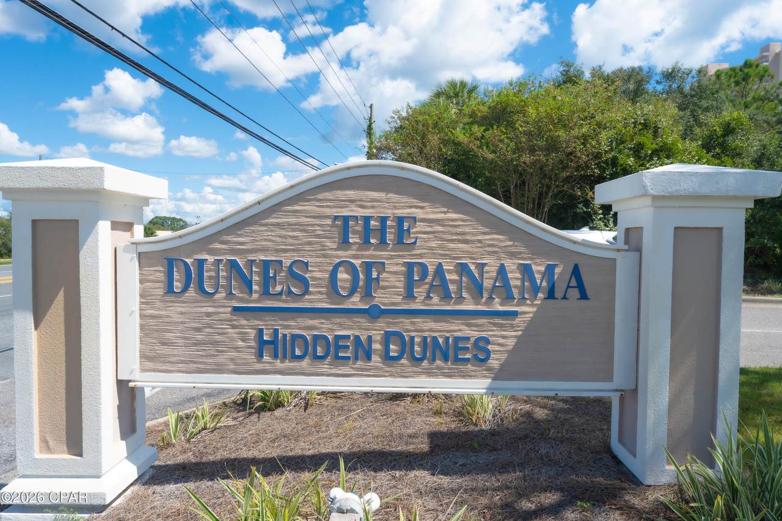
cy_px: 260
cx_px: 391
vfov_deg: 53.1
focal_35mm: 24
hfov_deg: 73.8
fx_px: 521
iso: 100
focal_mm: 24
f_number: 10
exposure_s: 1/200
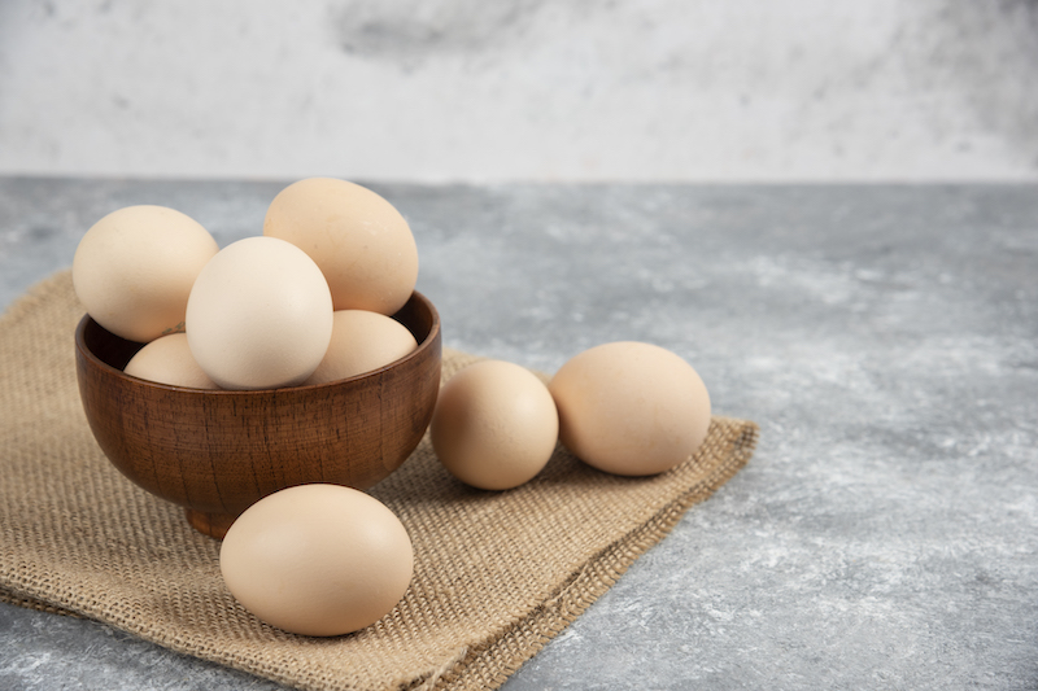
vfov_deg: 16.1
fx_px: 2450
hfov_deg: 23.9
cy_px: 346
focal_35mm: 85
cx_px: 519
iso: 320
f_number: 8
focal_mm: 85
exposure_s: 1/100
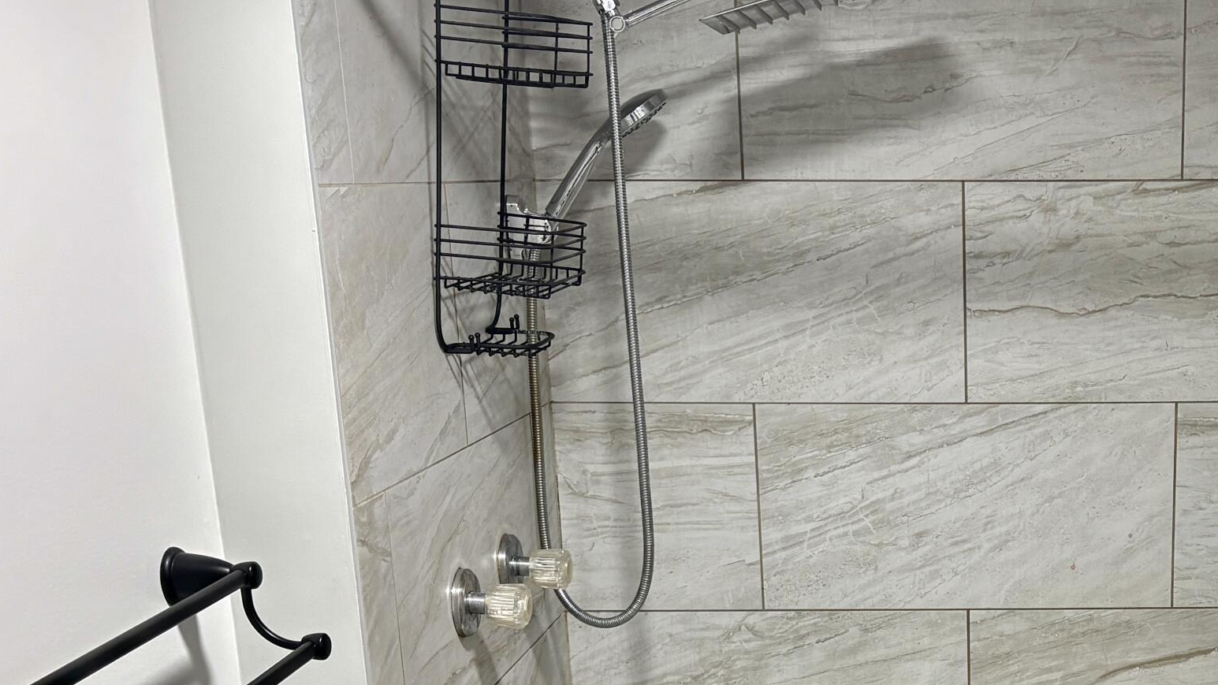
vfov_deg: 21.2
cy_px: 653
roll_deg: +0.1
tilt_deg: -15.2
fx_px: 1776
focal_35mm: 55
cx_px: 1034
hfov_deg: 36.1
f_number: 1.6
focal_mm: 5.96
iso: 125
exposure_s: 1/60
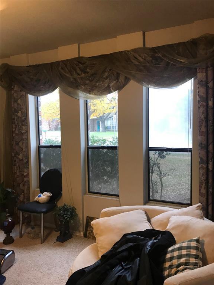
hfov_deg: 49.7
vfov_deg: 63.4
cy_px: 142
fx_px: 231
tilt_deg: -1.3
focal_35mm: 28
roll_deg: +1.0
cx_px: 107
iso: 25
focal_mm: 3.99
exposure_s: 1/30
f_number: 1.8
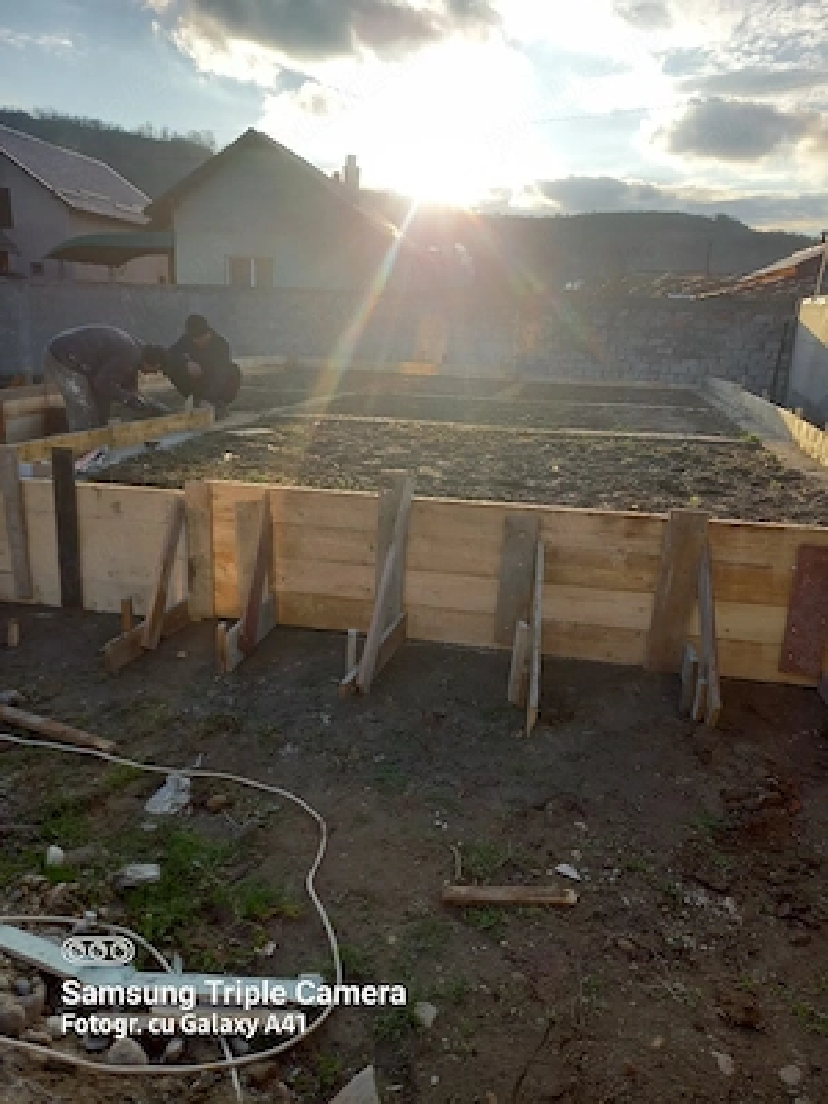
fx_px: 797
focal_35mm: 25
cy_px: 552
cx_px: 414
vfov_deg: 69.4
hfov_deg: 54.9
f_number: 1.8
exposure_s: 1/357
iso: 50
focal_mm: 4.65
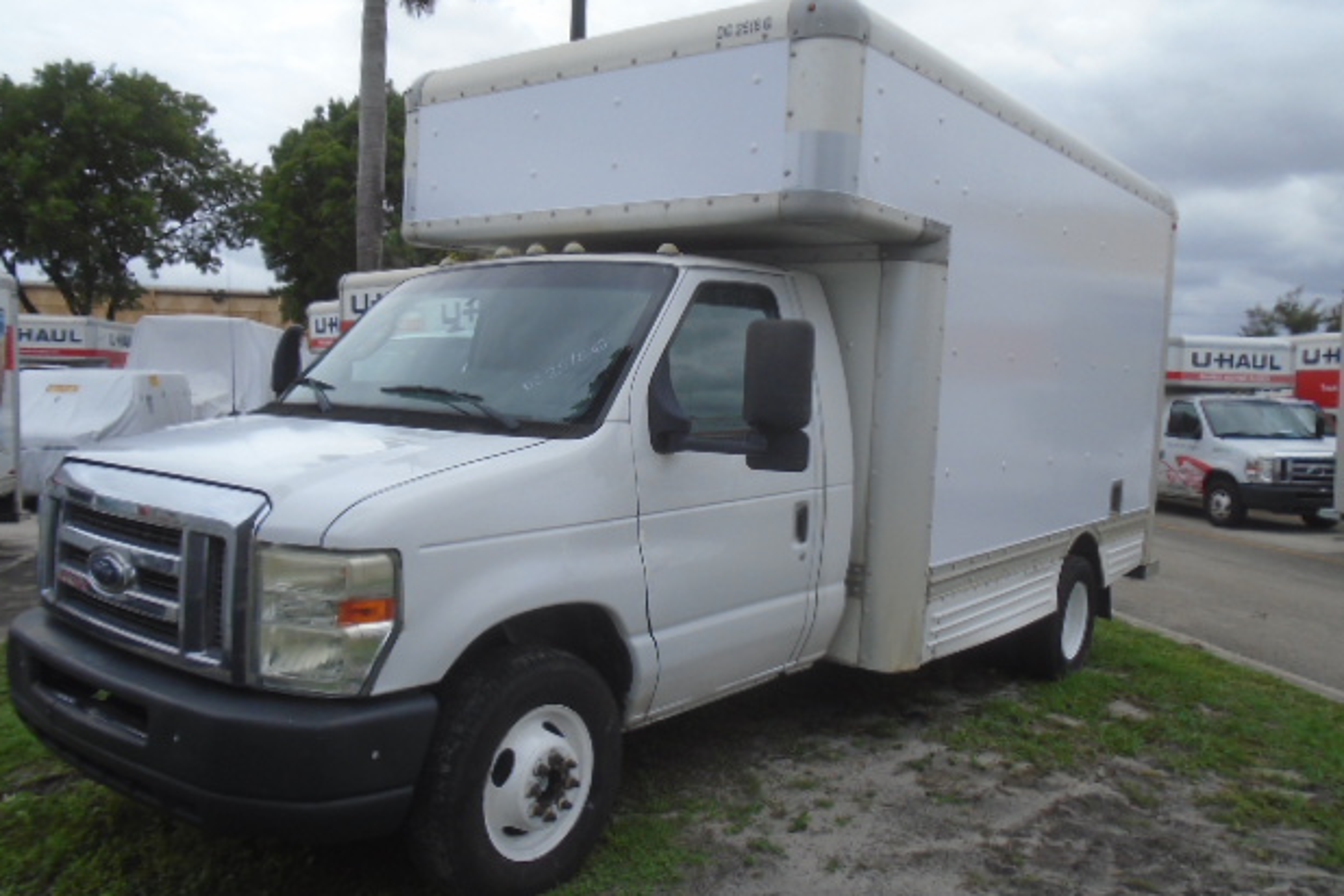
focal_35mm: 28
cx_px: 663
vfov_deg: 46.4
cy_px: 433
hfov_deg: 65.5
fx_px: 1045
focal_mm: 4.6
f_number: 8
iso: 100
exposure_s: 1/160
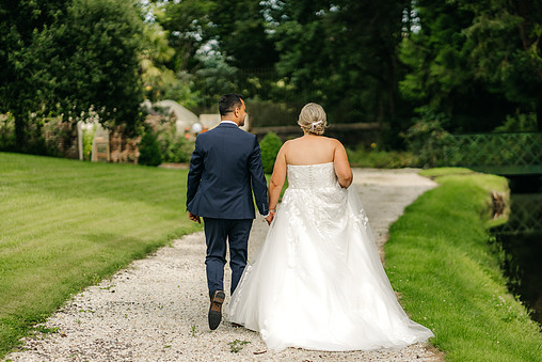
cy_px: 203
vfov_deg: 14.1
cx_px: 304
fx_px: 1461
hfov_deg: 21.0
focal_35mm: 97
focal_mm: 85
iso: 100
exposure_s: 1/3200
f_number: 2
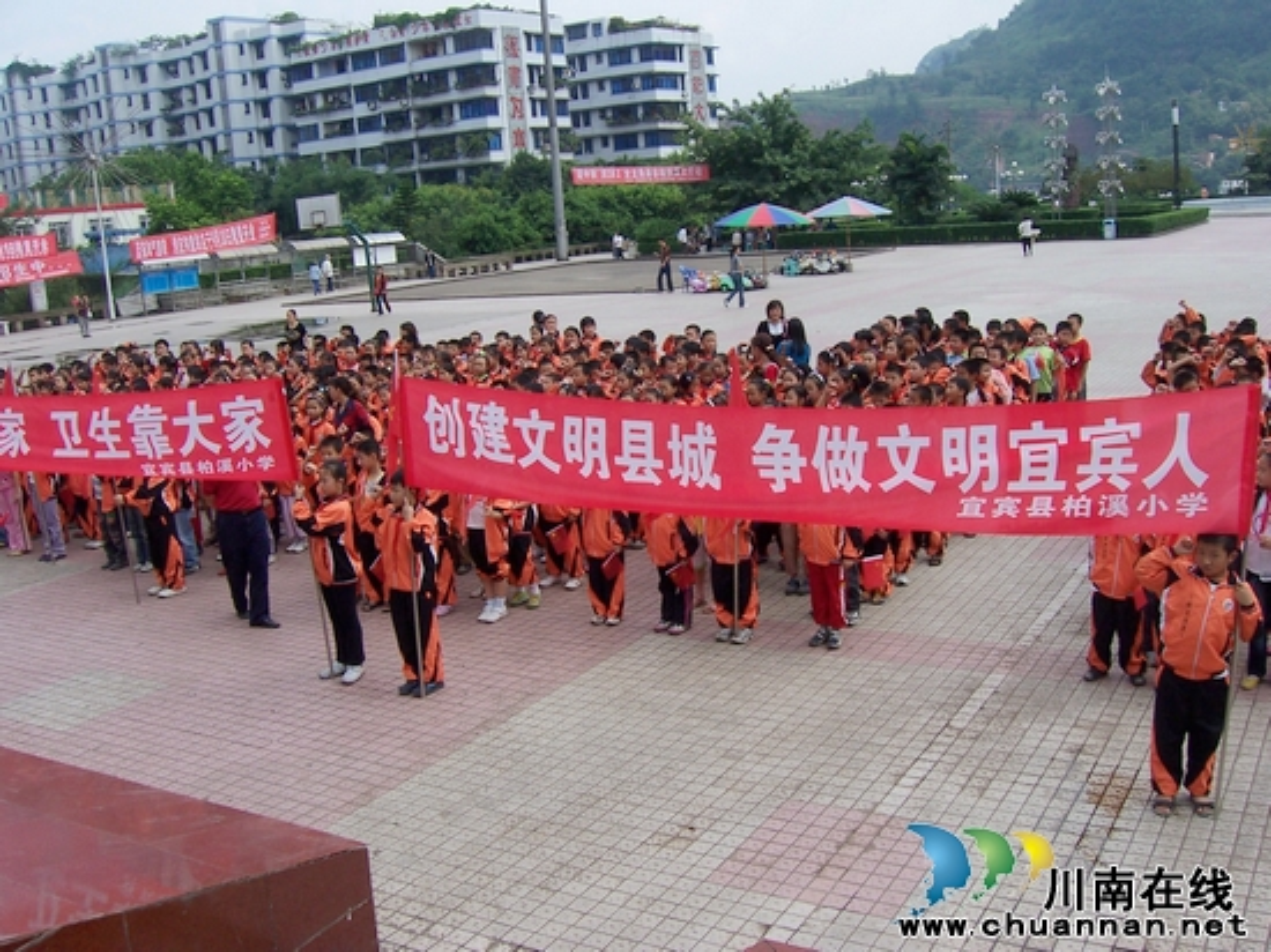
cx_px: 636
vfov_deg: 39.6
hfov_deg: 51.4
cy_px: 476
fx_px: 1321
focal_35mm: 36
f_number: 4.8
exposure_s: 1/350
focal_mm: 6
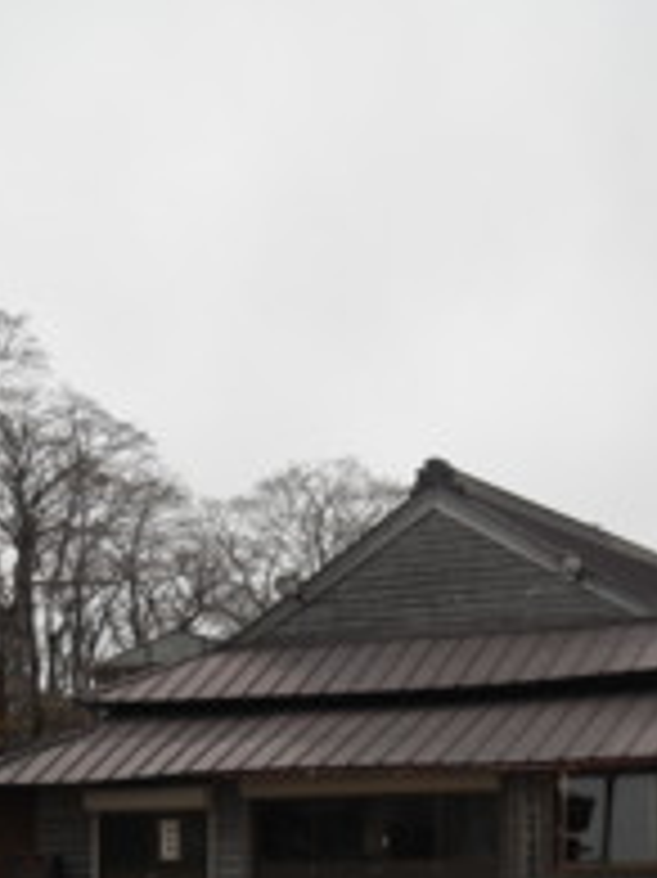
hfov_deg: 18.2
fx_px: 2052
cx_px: 315
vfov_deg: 23.8
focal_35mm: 81
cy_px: 680
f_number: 5.6
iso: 64
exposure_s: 1/201
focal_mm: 5.7
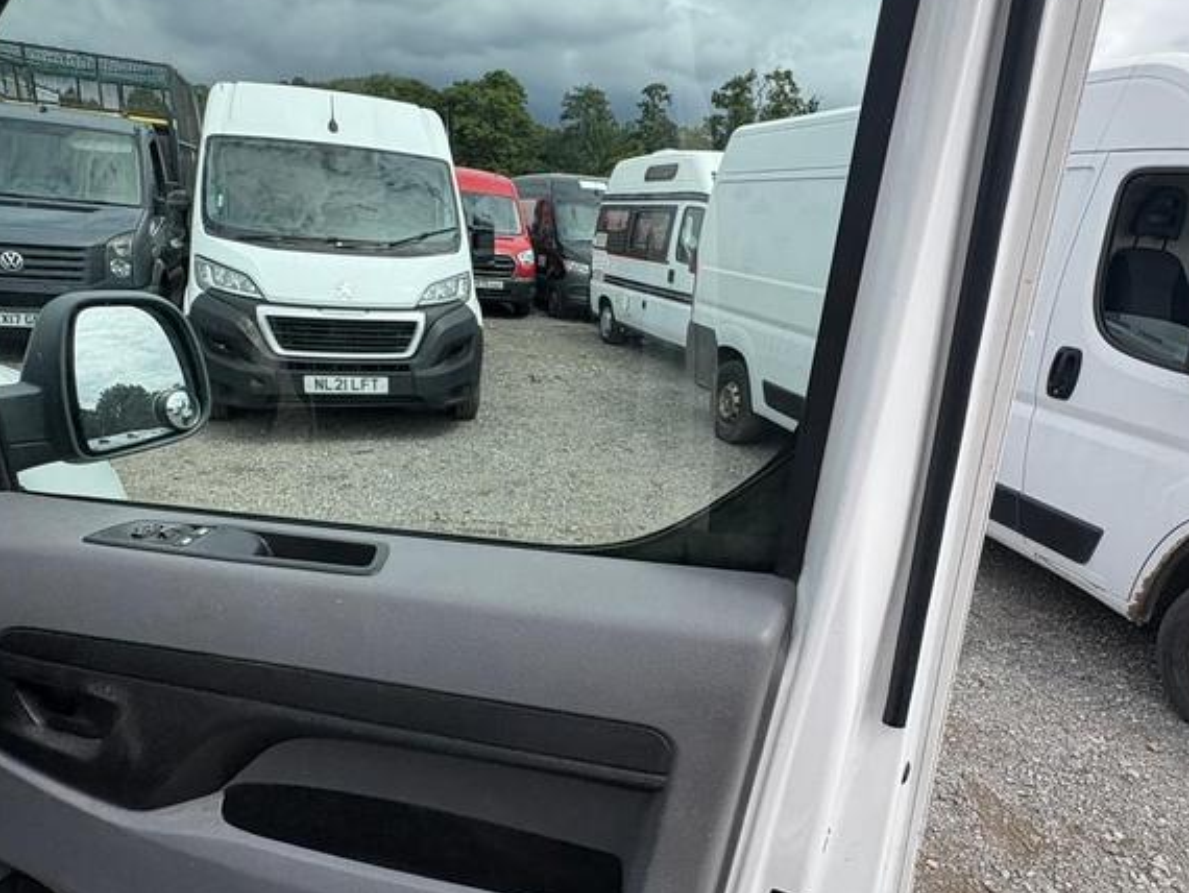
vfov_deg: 60.9
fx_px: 756
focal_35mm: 22
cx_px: 611
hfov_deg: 76.3
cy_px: 503
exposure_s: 1/1323
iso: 50
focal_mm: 2.22
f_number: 2.2
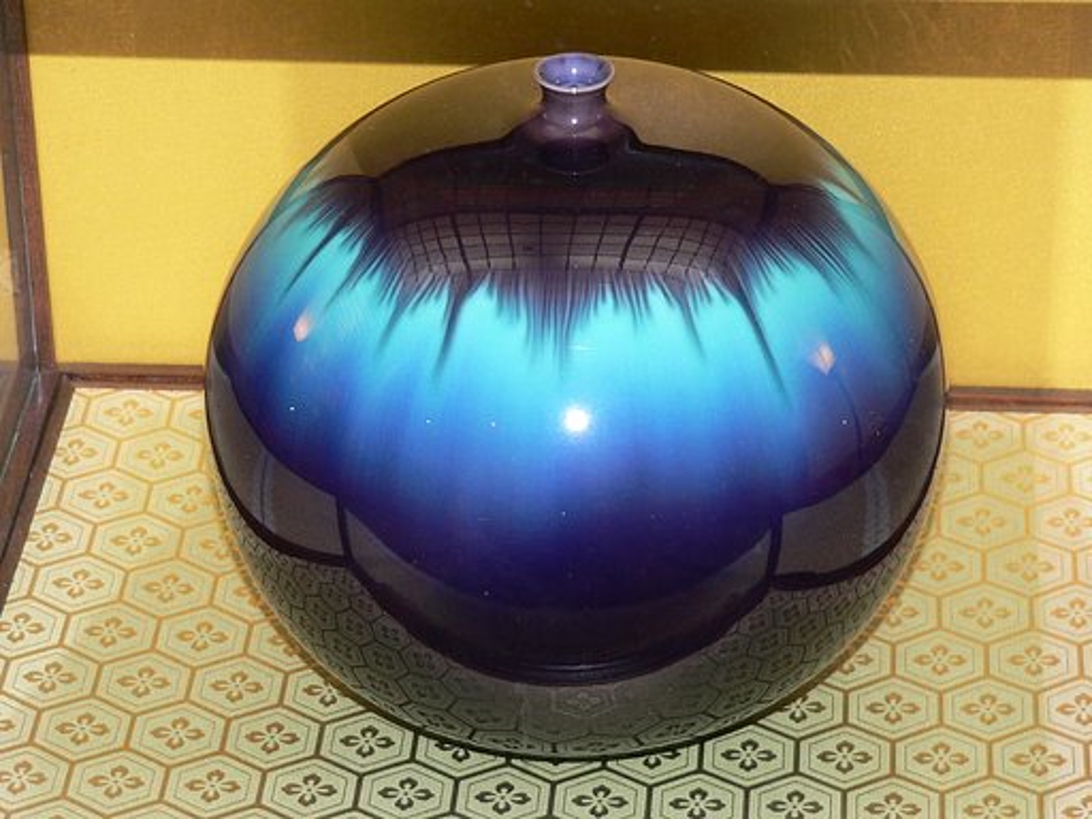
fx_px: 2808
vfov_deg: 16.6
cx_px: 546
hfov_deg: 22.0
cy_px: 410
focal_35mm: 89
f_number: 2.8
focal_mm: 14.8
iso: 100
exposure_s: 1/60
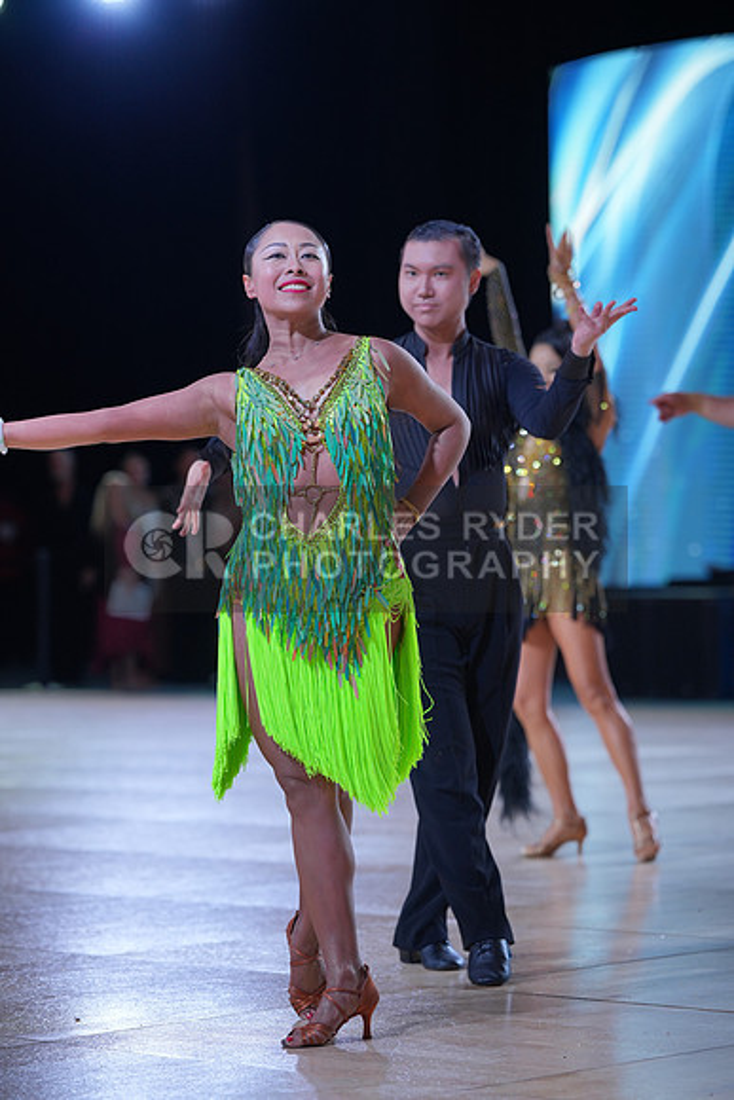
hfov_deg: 11.0
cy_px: 550
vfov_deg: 16.4
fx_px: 3820
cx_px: 367
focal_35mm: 125
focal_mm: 125
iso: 320
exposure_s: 1/400
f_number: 3.2
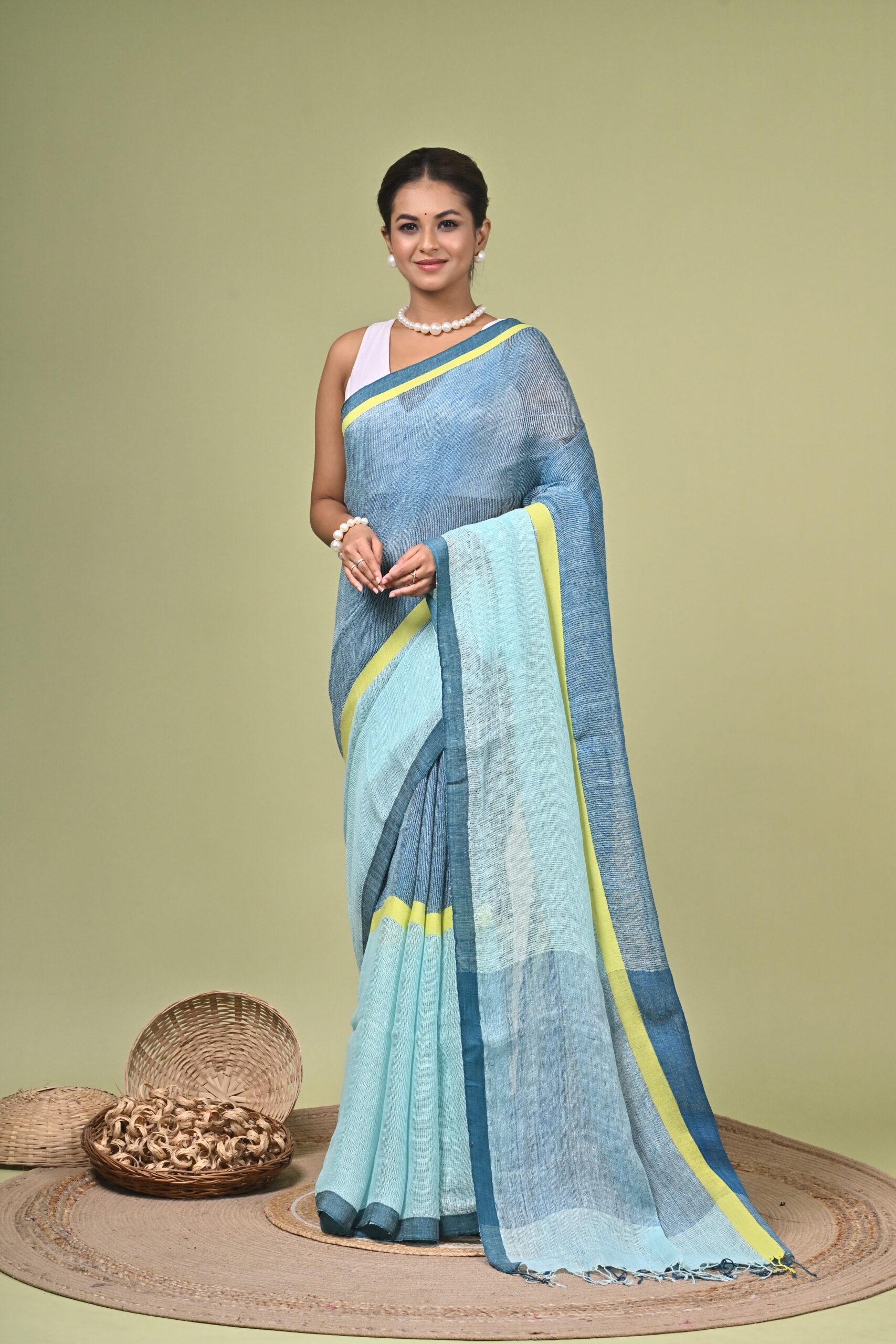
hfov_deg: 16.1
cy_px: 672
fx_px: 3173
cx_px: 448
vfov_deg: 23.9
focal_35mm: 85
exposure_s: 1/160
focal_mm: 85
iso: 400
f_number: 8
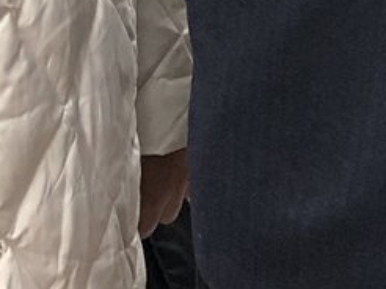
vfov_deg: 6.3
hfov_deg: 9.1
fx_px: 2384
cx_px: 529
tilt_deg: -4.9
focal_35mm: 214
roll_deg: -0.3
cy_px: -587
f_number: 1.8
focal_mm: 3.99
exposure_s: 1/24
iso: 40
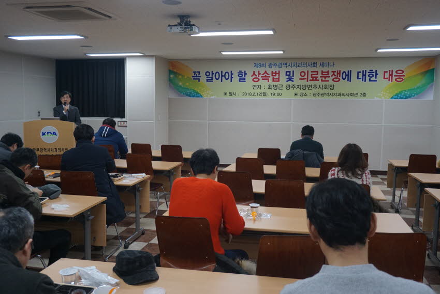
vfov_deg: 38.4
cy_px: 147
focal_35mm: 34
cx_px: 220
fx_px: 422
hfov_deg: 55.1
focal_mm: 23
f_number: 4
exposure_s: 1/160
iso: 1000
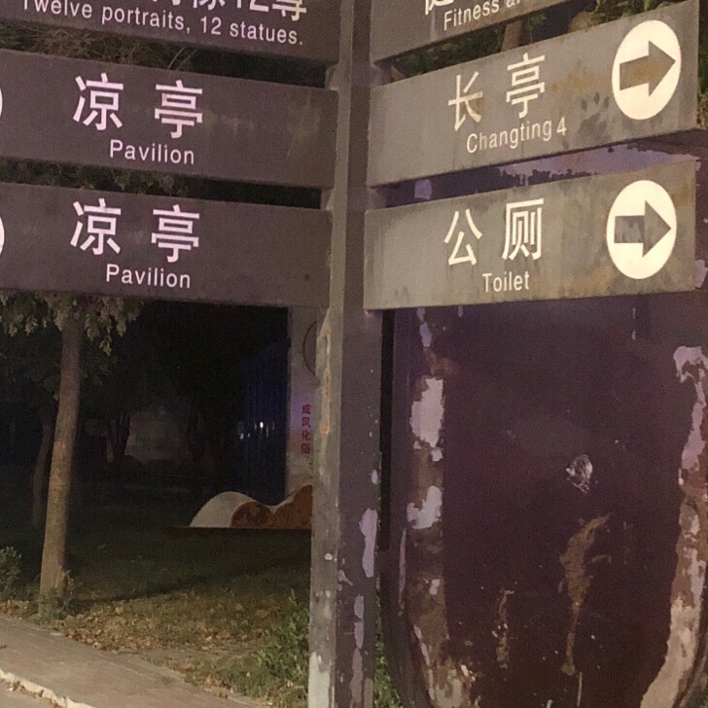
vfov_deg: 25.4
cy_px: 368
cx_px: 131
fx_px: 1574
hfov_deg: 24.9
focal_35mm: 68
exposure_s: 1/4
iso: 320
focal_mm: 3.99
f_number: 1.8
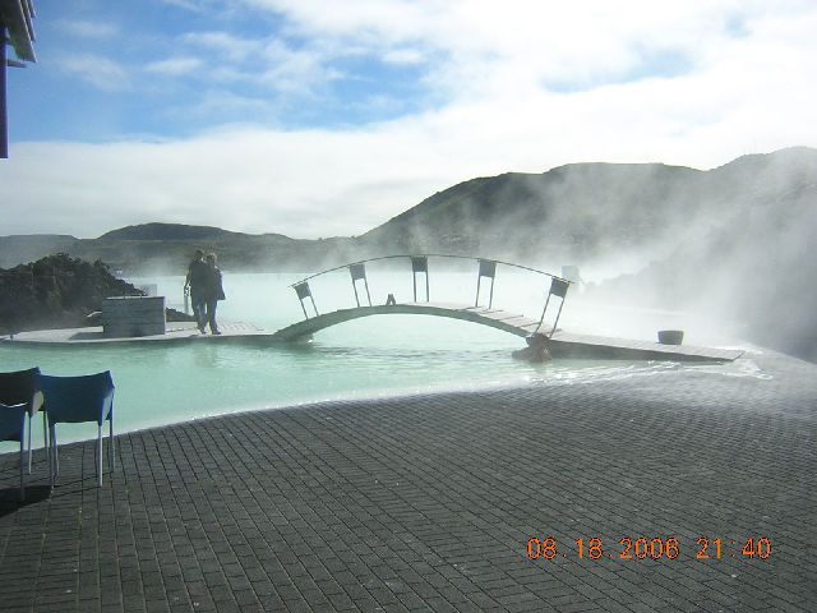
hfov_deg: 51.4
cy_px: 306
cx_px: 408
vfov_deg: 39.7
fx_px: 850
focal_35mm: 36
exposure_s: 1/2667
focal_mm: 4.7
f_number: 2.6
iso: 100
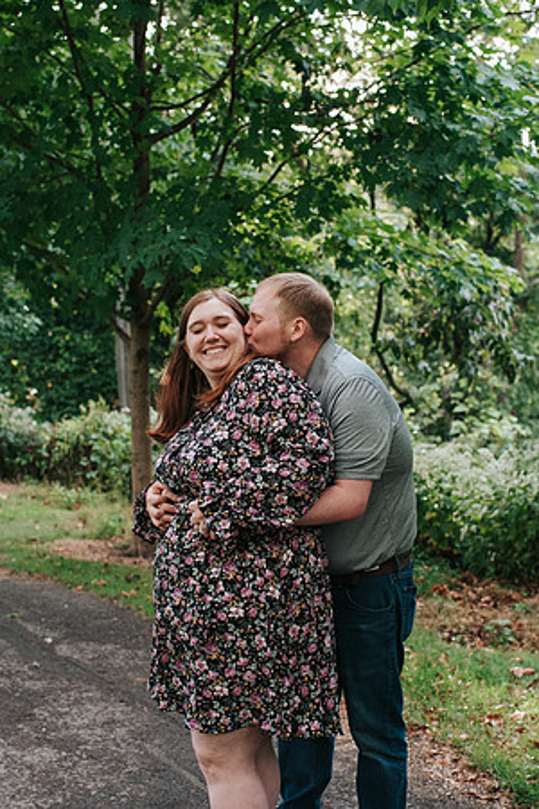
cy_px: 404
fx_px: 1178
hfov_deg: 25.8
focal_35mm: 52
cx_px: 270
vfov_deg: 37.9
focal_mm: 35
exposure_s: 1/640
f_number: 3.2
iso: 1000
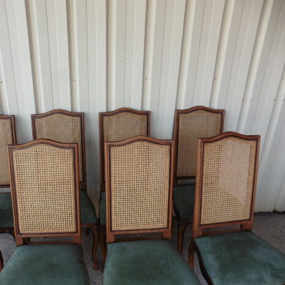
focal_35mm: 29
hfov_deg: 54.7
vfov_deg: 55.6
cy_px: 143
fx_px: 270
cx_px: 99
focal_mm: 4.3
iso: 100
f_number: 3.3
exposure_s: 1/100
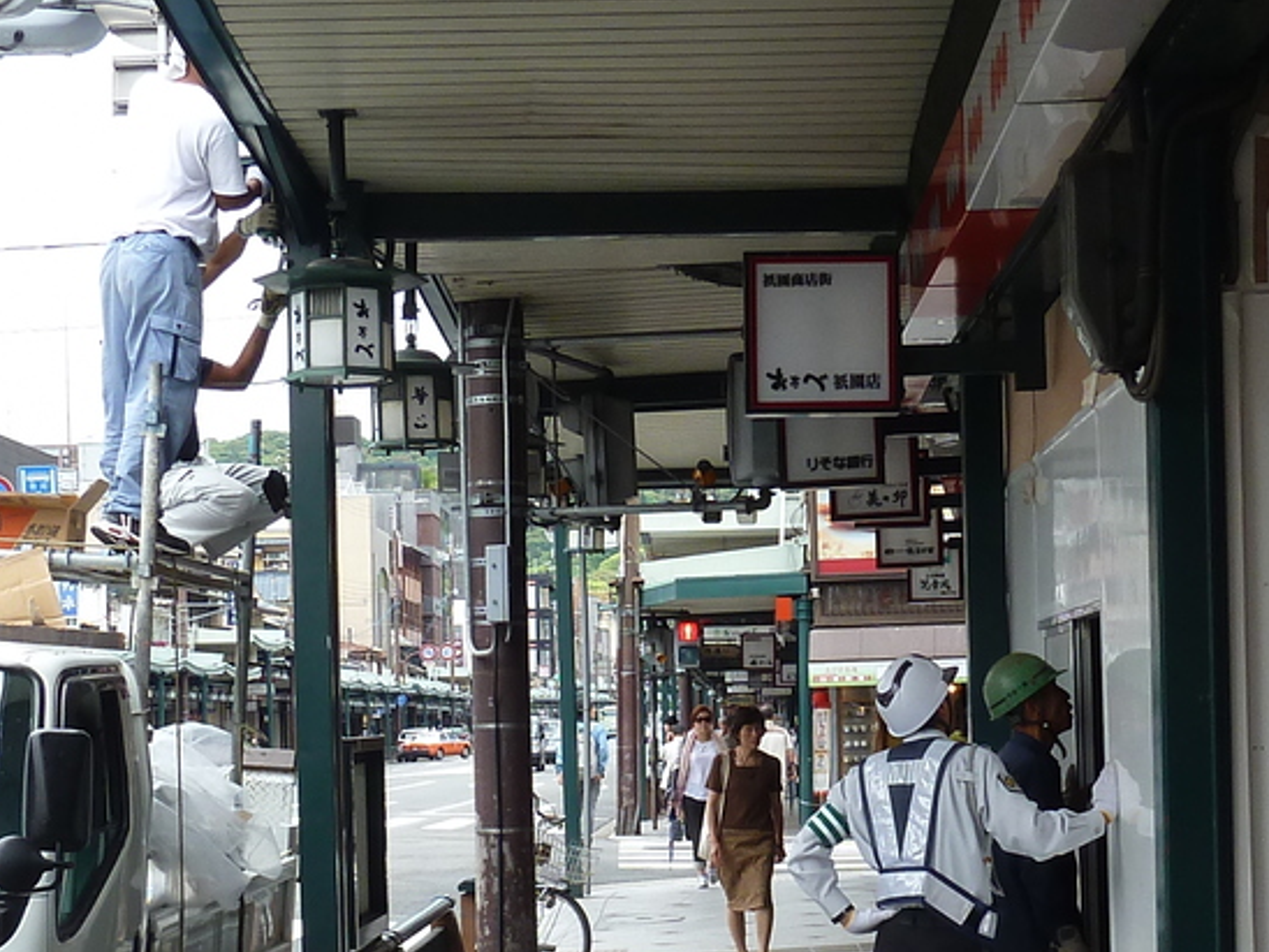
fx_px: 2676
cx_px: 669
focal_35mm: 73
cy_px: 760
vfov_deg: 20.0
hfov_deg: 26.7
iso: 80
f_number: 3.5
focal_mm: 4.1
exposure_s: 1/100
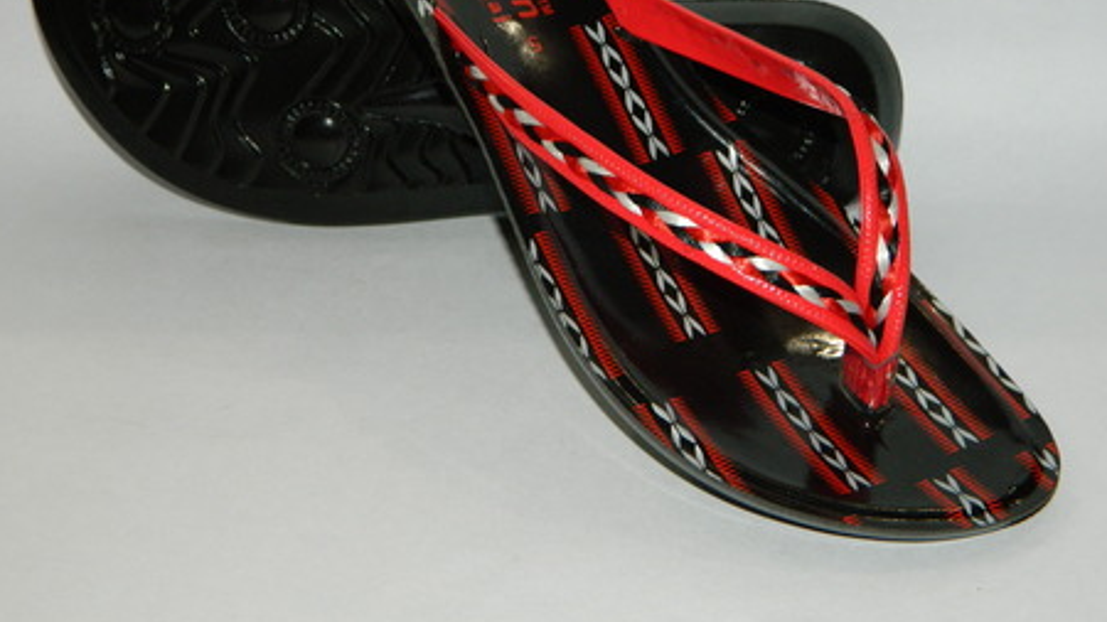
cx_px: 588
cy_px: 168
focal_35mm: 69
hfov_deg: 30.6
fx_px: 2025
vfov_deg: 17.4
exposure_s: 1/50
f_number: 3.8
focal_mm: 10.2
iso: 200
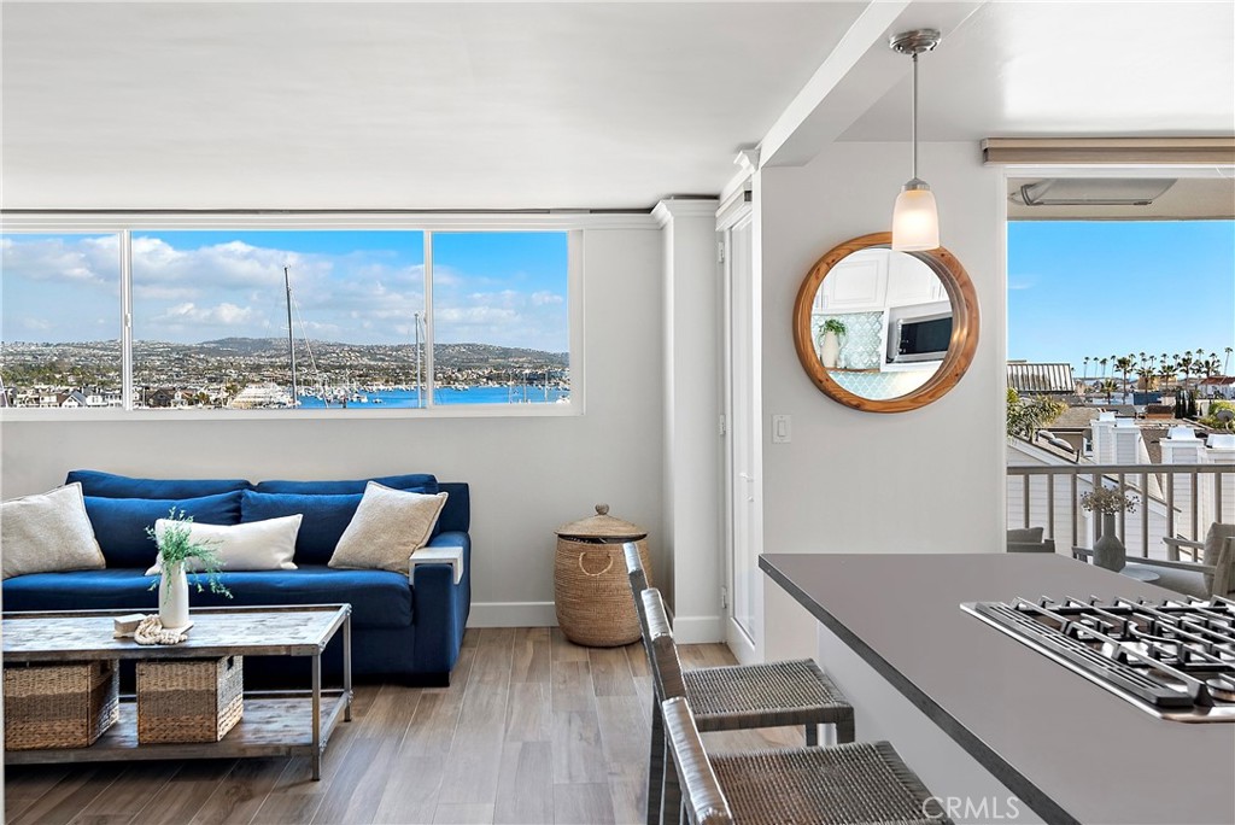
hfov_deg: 104.2
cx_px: 618
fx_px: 481
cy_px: 412
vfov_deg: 81.3
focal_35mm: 14
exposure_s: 1/10
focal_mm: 14
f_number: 5.6
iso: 125
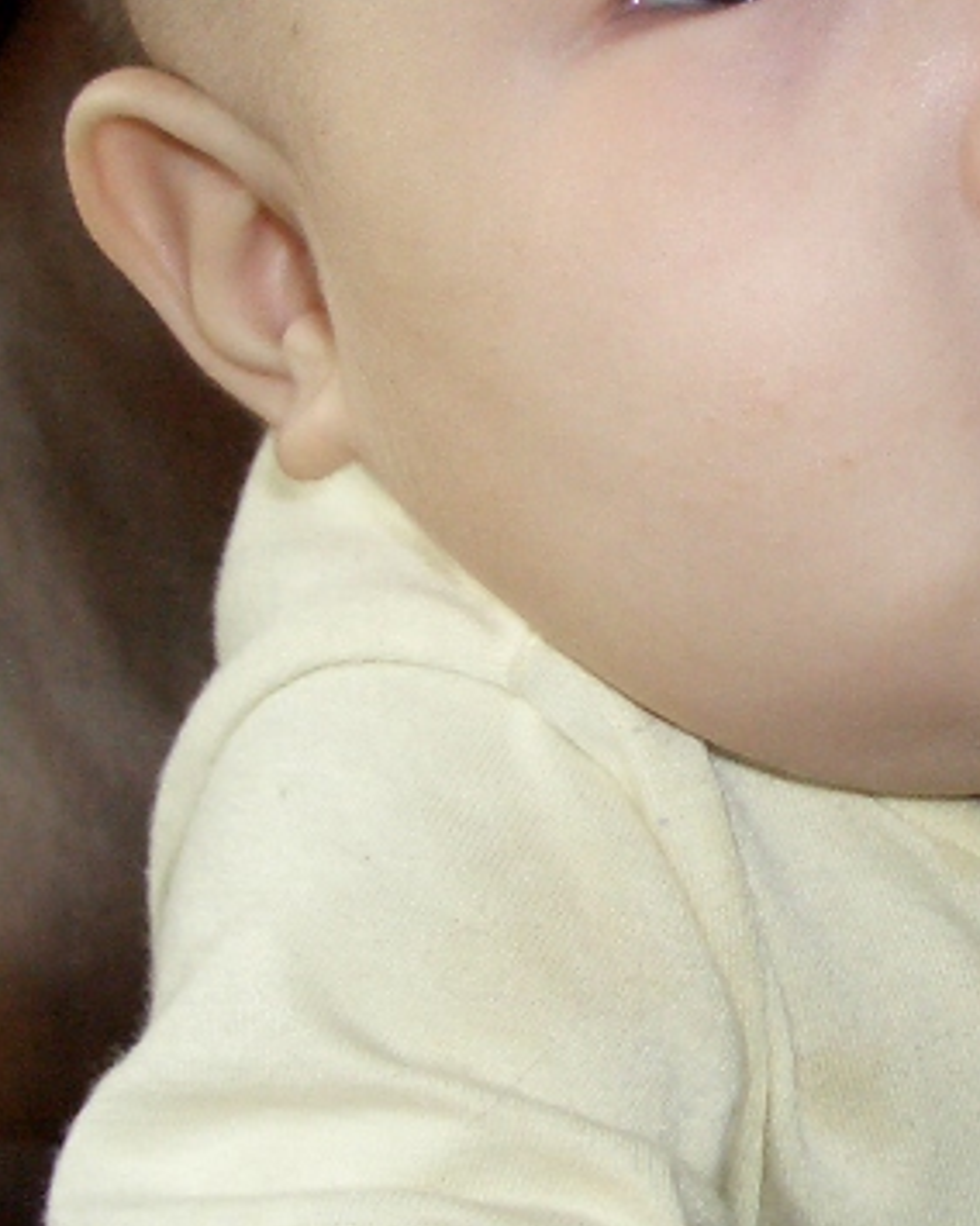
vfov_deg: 16.6
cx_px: 1094
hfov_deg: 13.0
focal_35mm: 116
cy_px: 528
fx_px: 4206
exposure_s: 1/60
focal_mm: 7.1
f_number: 2.8
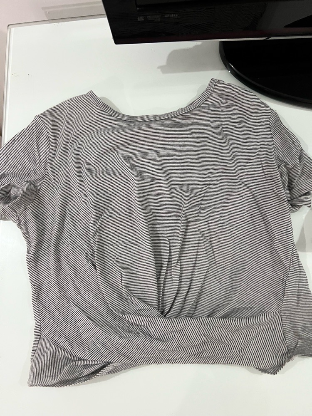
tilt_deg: -75.9
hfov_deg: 53.1
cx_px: 156
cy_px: 208
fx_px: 312
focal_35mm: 26
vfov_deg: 67.3
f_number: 1.5
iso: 400
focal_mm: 5.7
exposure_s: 1/60
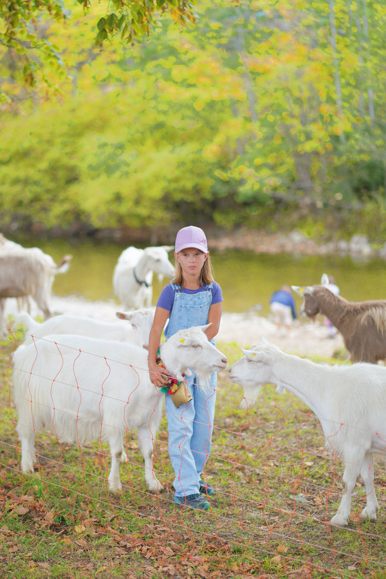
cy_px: 290
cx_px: 193
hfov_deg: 16.1
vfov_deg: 23.9
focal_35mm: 85
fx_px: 1367
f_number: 2.2
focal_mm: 85
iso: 100
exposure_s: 1/400
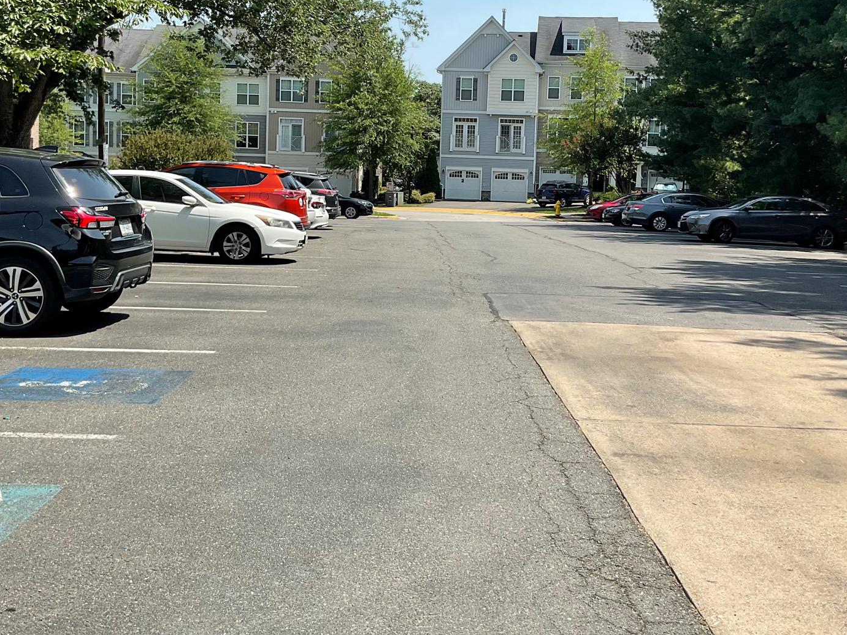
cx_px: 421
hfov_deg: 43.8
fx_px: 1052
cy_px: 224
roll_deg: -1.8
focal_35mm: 43
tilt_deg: -5.1
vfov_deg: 33.4
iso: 16
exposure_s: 1/1451
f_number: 1.8
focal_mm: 3
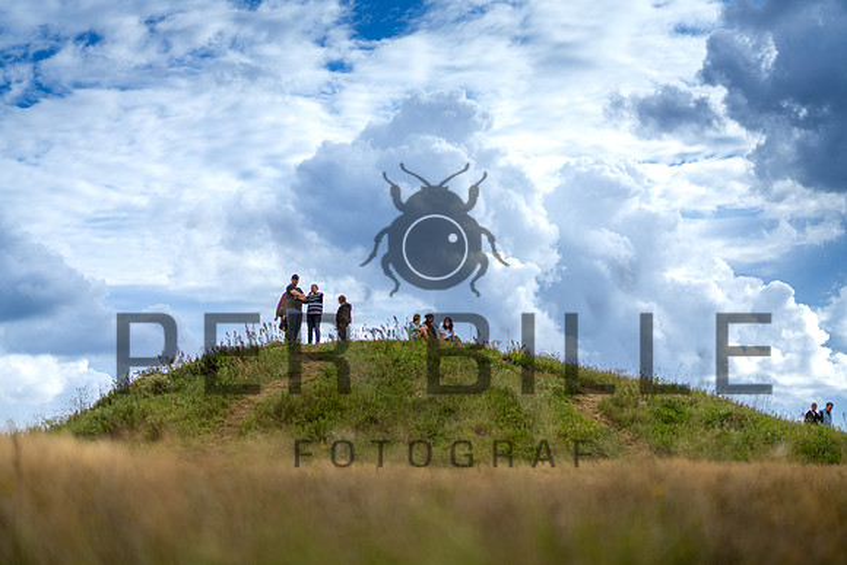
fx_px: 2000
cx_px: 424
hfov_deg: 23.9
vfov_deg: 16.1
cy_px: 282
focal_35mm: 85
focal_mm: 85
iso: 80
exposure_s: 1/8000
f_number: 1.4
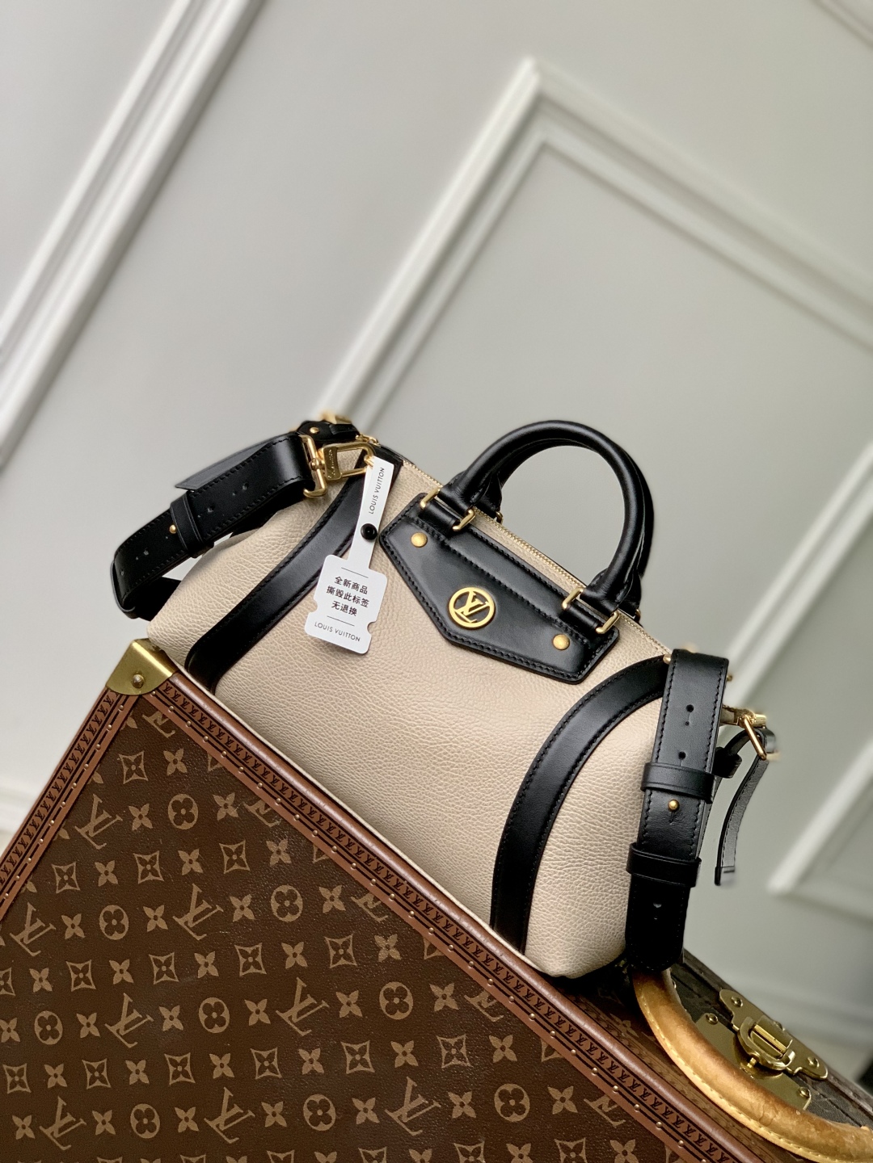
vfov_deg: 36.8
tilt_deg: -13.1
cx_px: 436
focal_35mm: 52
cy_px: 582
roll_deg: -32.6
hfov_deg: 28.0
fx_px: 1749
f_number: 2.4
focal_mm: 6
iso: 125
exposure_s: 1/118
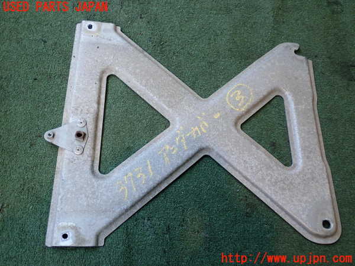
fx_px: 369
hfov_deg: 51.4
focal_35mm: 36
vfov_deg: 39.7
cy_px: 133
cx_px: 178
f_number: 2.5
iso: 200
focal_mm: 6.37
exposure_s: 1/60
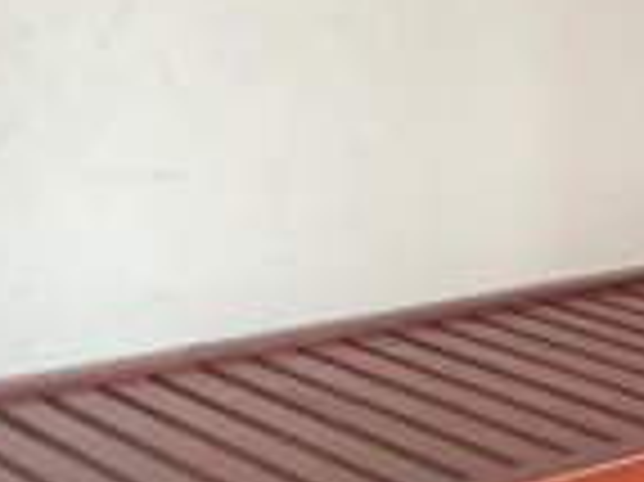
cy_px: 32
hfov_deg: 17.9
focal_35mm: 104
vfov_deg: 14.0
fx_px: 1933
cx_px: 802
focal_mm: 3.3
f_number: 2.4
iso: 250
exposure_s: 1/60
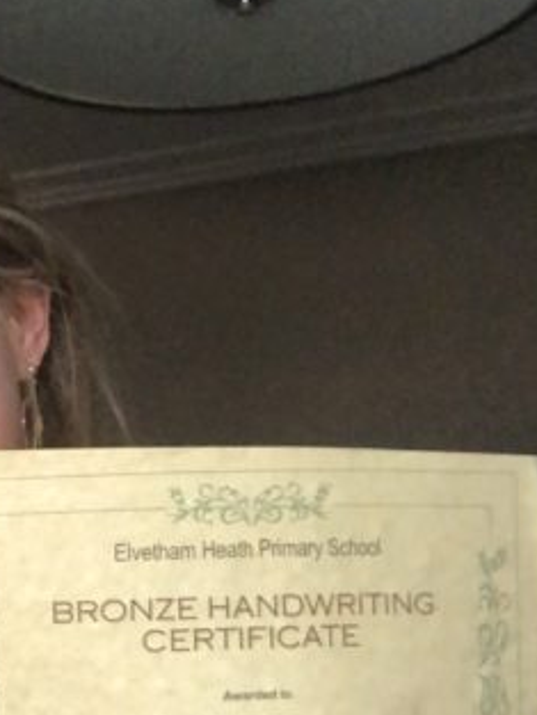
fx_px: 1798
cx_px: -176
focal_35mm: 87
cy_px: 701
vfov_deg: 21.7
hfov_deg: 16.0
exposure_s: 1/60
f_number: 2.2
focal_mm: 2.87
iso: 200
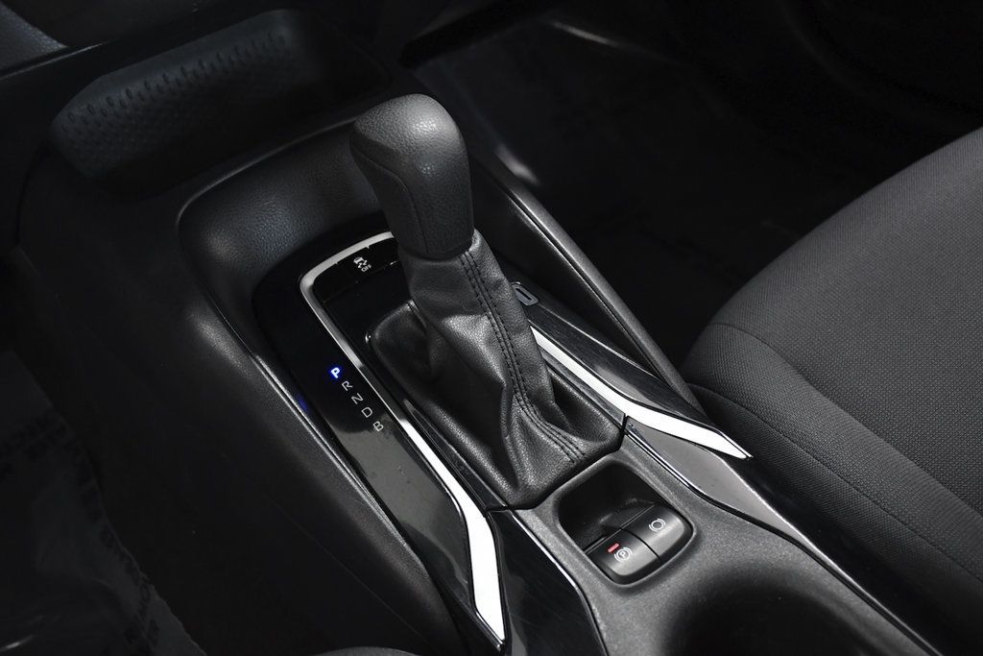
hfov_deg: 48.5
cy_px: 328
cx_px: 492
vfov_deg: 33.4
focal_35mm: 40
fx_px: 1092
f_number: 4
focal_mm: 27
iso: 2500
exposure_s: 1/200
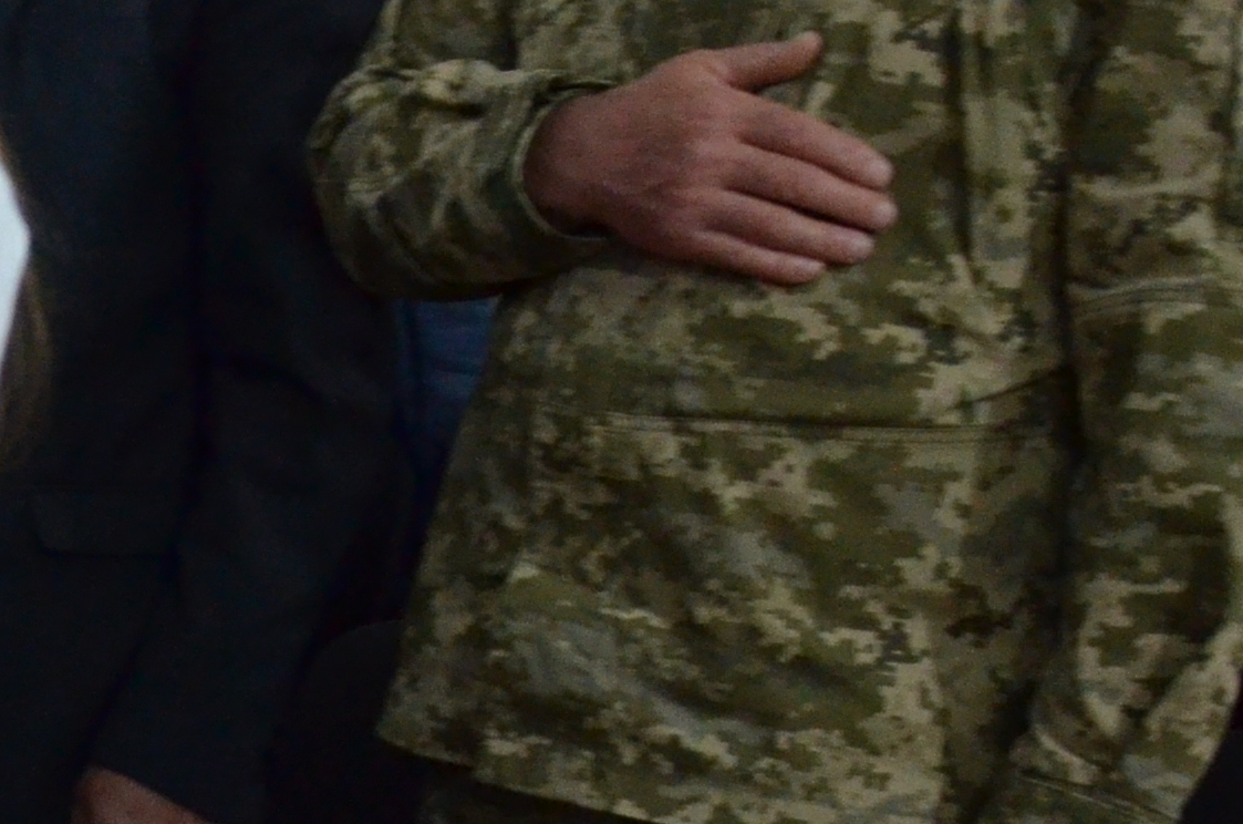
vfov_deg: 8.6
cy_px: 719
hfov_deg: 12.1
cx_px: -923
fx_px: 5445
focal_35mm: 158
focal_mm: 24
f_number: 4
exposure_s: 1/60
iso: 1600
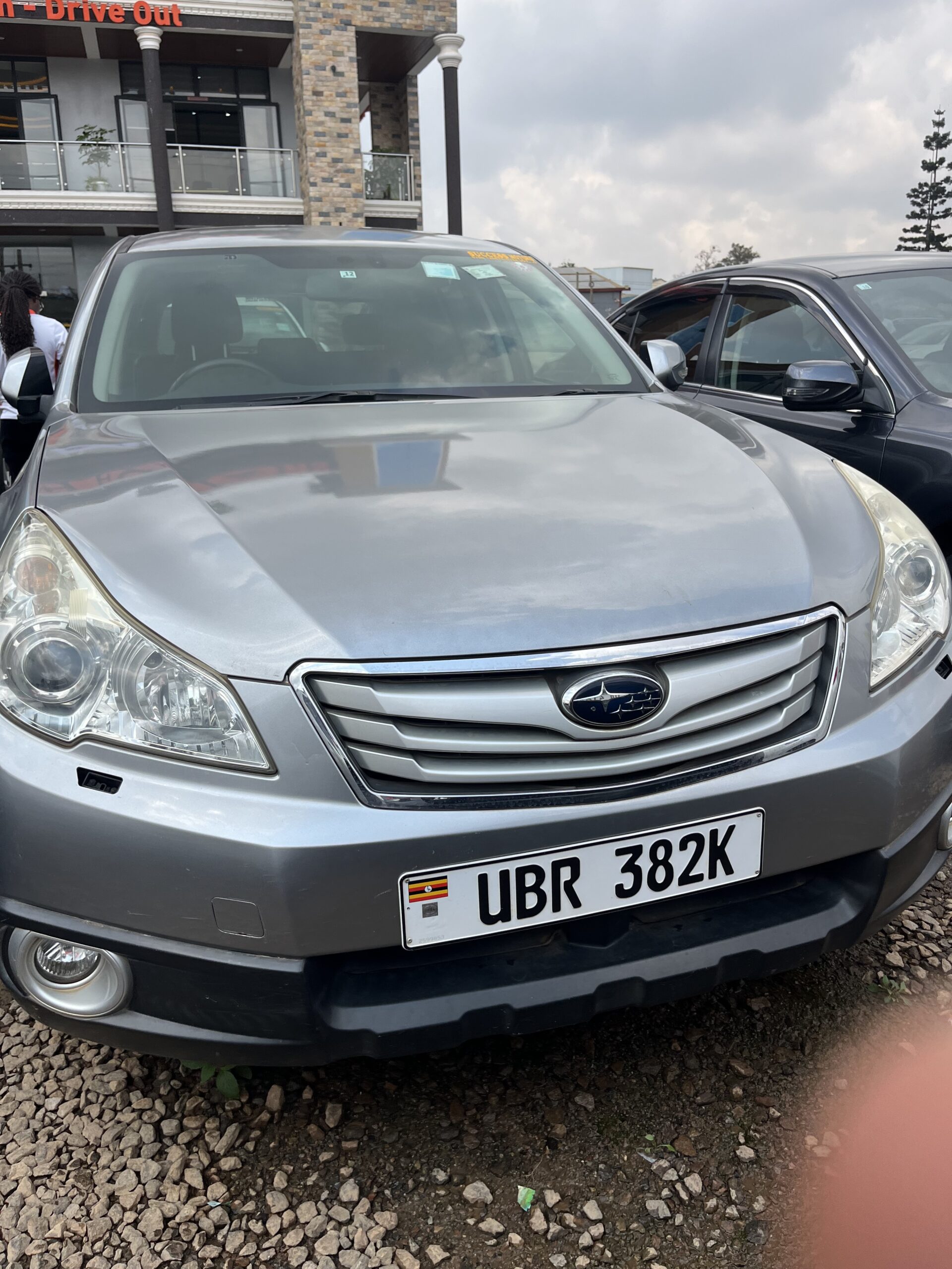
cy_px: 634
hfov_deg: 53.1
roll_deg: +1.6
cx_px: 476
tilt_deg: -15.4
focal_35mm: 26
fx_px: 953
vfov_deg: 67.3
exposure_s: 1/2571
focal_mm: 5.1
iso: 50
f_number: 1.6
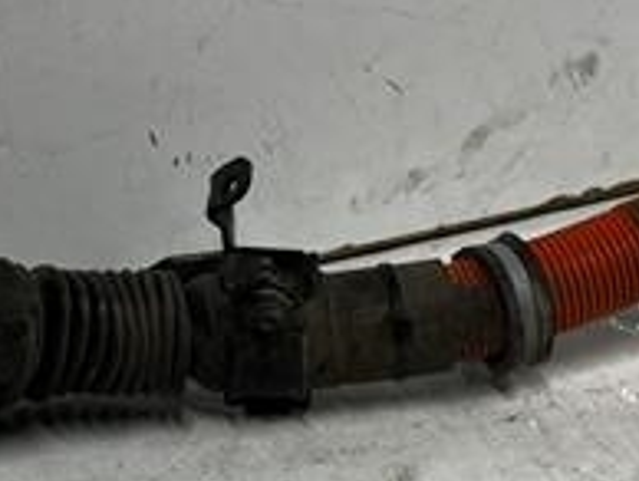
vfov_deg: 9.3
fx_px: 2920
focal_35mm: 158
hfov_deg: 12.4
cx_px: 540
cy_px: 626
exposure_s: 1/50
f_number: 1.78
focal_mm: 6.86
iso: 64
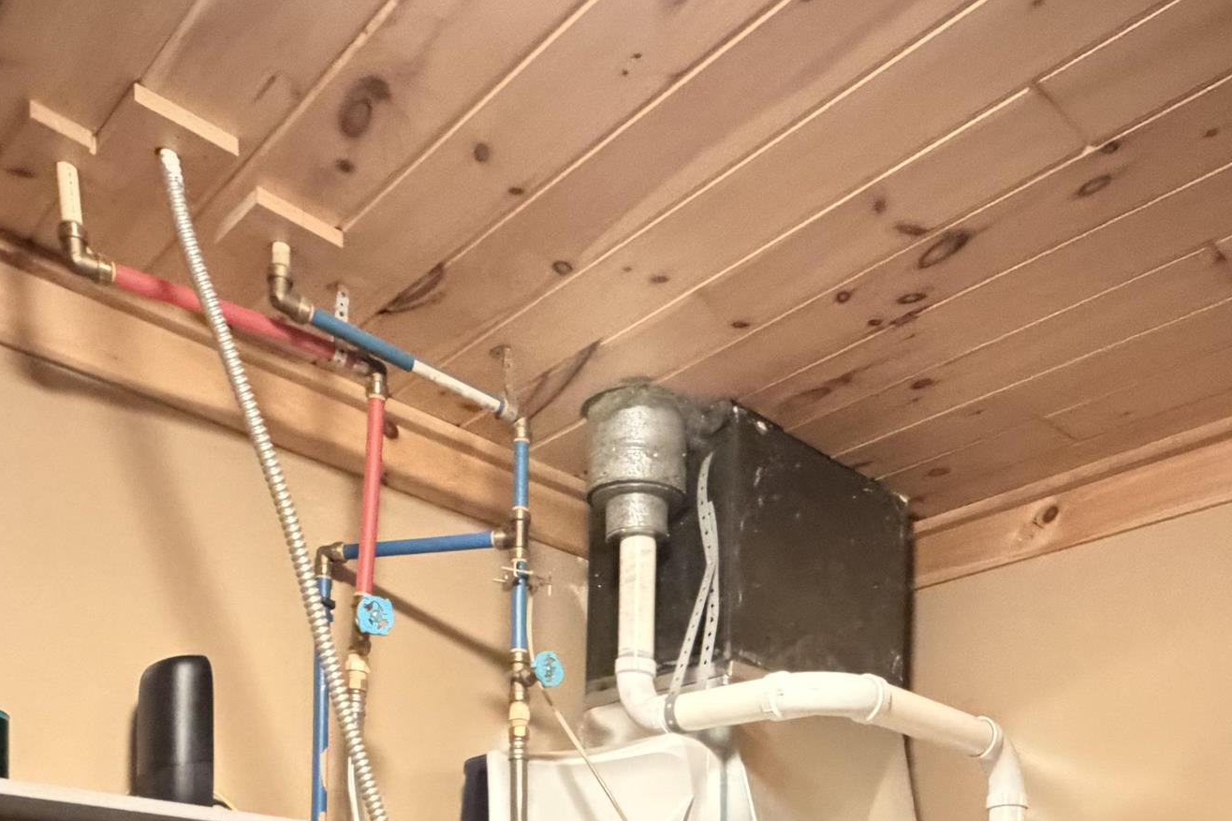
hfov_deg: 55.8
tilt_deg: -1.5
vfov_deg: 31.0
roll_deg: +0.3
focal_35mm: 34
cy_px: 1048
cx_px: 650
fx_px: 1163
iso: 2000
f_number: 2.2
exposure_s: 1/30
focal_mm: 2.22
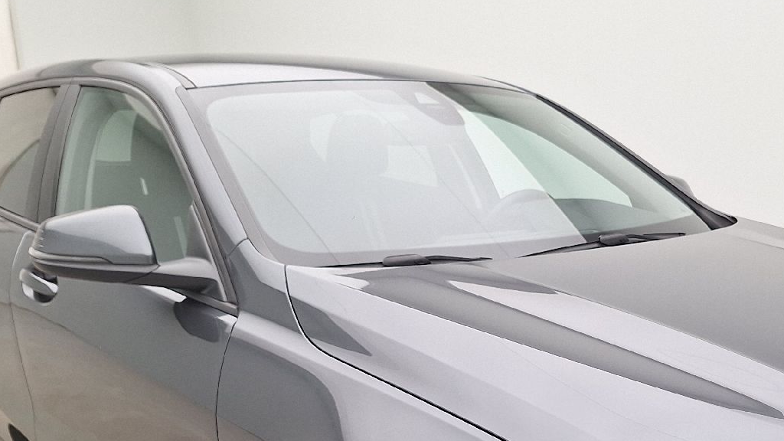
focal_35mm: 47
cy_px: 443
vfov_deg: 24.3
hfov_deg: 42.9
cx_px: 549
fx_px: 977
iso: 64
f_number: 1.8
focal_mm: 5.54
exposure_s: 1/100
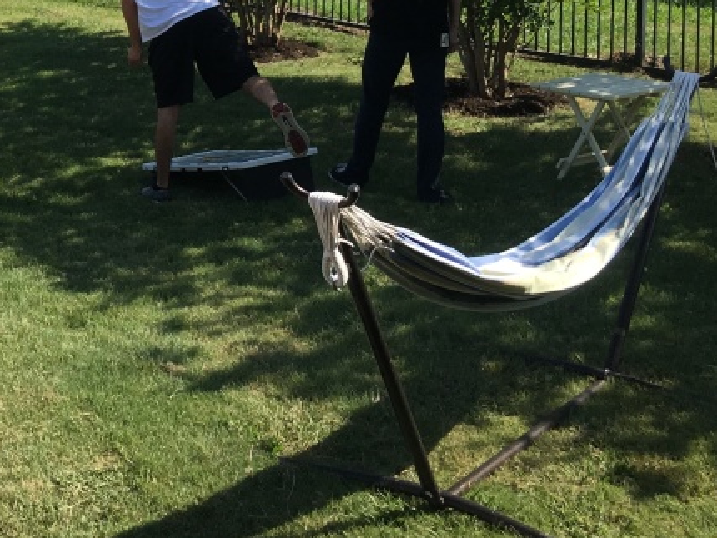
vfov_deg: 20.5
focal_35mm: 69
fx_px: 1430
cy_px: -30
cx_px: -10
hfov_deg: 26.5
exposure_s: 1/916
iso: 25
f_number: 2.2
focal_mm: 4.15
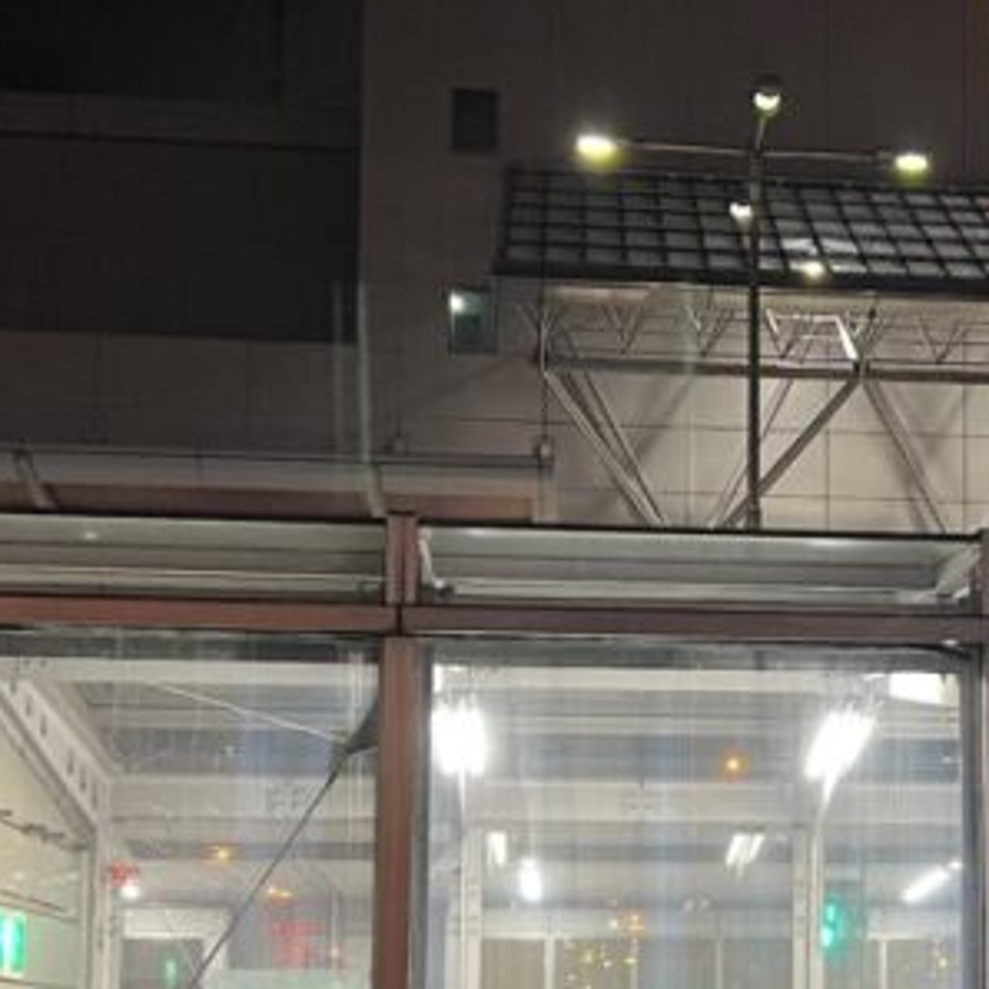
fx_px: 2554
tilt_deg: +8.2
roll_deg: +0.5
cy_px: 730
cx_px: 909
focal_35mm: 79
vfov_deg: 21.7
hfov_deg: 21.4
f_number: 1.5
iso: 250
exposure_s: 1/50
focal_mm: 5.7
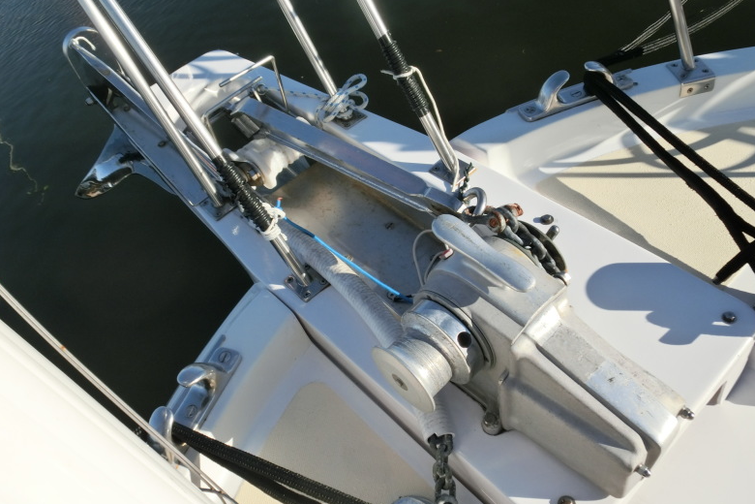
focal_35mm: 32
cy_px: 258
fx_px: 671
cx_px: 378
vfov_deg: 41.1
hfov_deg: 58.7
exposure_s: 1/200
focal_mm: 5.36
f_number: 8.9
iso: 80
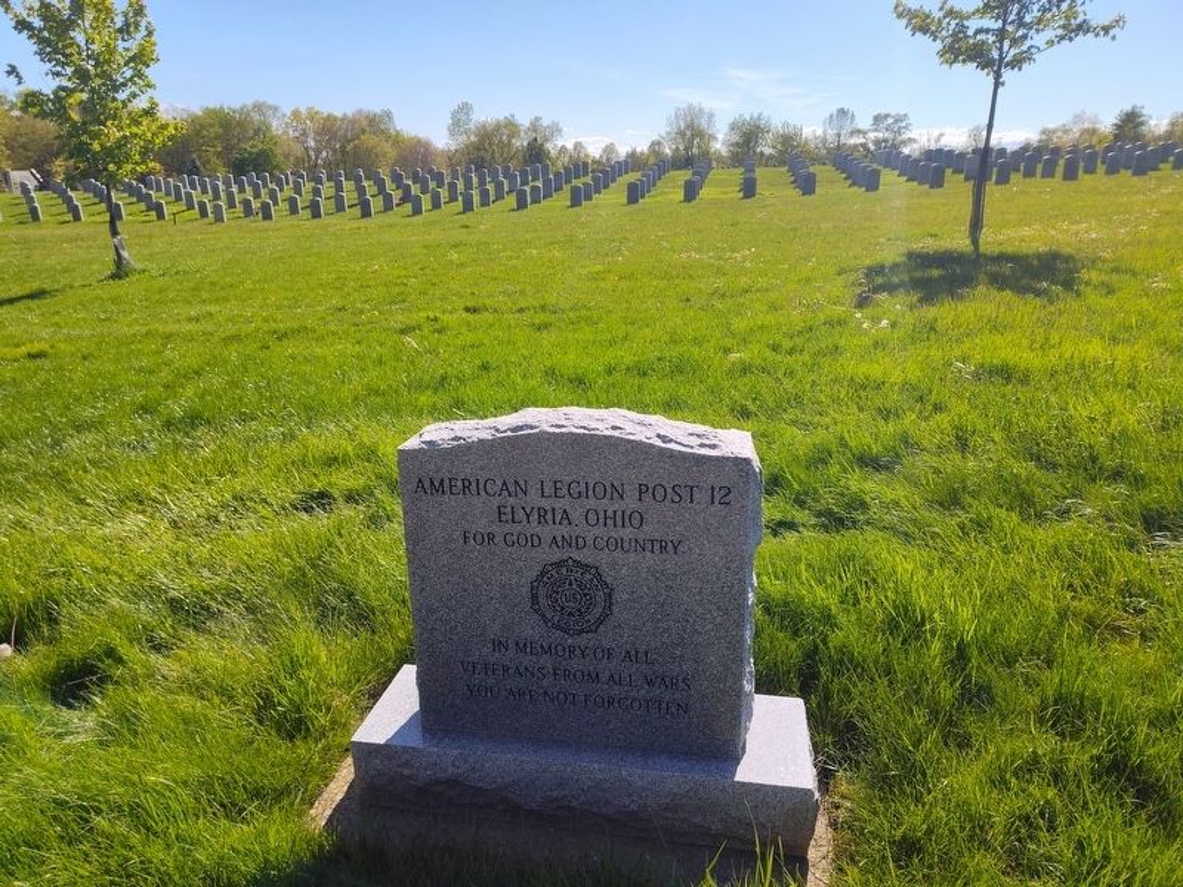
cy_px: 444
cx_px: 592
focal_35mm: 23
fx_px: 786
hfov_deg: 73.9
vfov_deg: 58.9
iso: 100
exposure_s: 1/1774
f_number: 1.8
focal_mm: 5.56
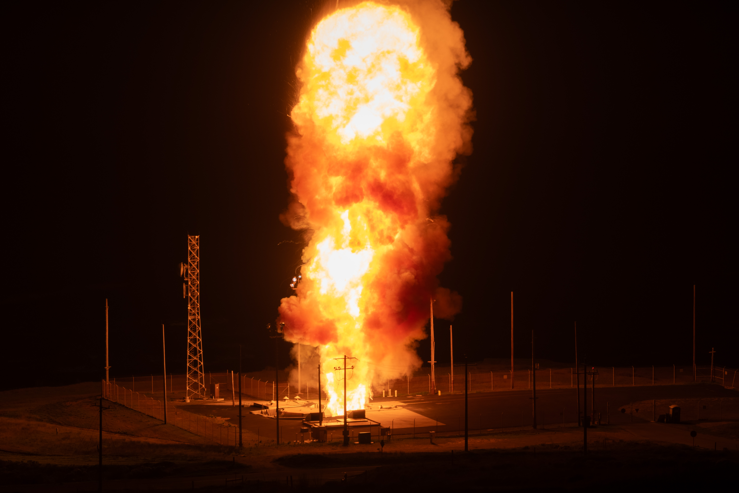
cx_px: 370
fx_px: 8210
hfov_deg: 5.2
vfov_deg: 3.4
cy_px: 246
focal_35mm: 400
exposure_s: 1/250
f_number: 16
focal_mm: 400
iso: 400
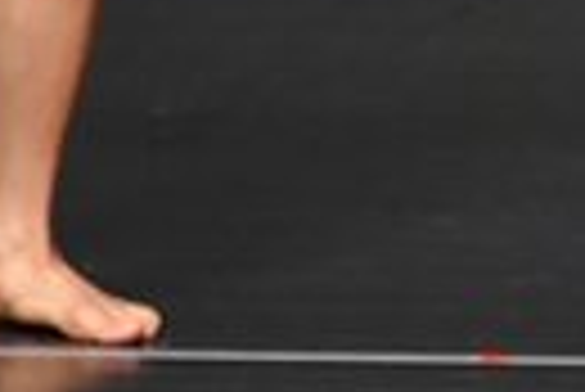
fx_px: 30519
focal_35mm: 1876
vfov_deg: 0.7
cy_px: -640
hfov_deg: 1.1
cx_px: 911
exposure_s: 1/400
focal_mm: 210
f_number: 5.6
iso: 4000
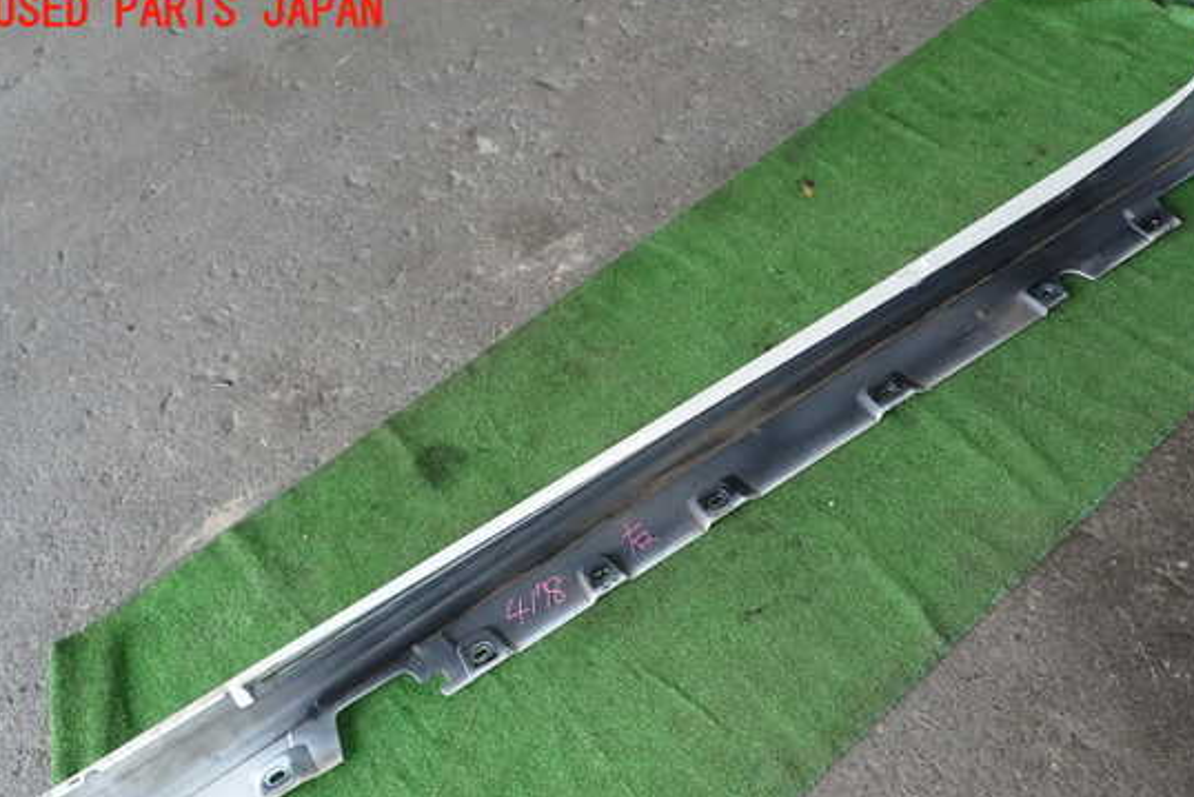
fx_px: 962
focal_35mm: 29
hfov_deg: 63.5
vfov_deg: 44.7
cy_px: 484
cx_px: 646
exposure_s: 1/80
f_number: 2.8
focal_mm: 4.5
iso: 100
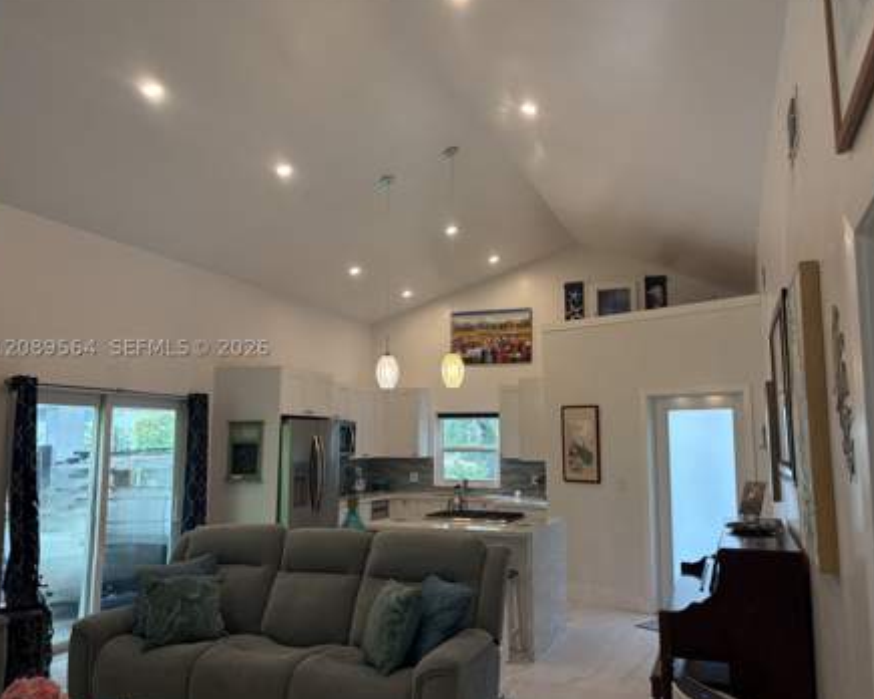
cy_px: 347
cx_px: 454
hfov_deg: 62.2
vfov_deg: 51.5
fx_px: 724
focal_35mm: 28
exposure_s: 1/120
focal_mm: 5.96
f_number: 1.6
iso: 125
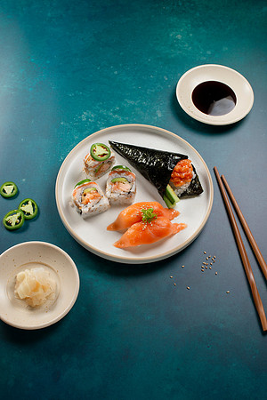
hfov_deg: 27.0
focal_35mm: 50
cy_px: 200
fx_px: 556
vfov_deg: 39.6
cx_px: 134
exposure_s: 1/200
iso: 250
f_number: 9
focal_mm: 50
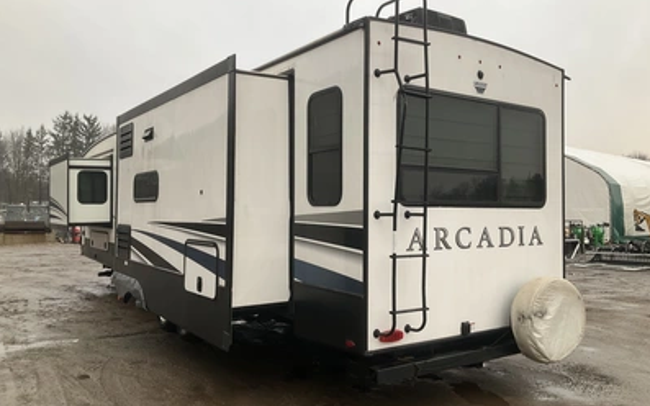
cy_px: 198
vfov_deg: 40.6
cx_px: 326
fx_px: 549
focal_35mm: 31
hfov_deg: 61.2
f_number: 1.8
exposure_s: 1/122
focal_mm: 3
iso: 50
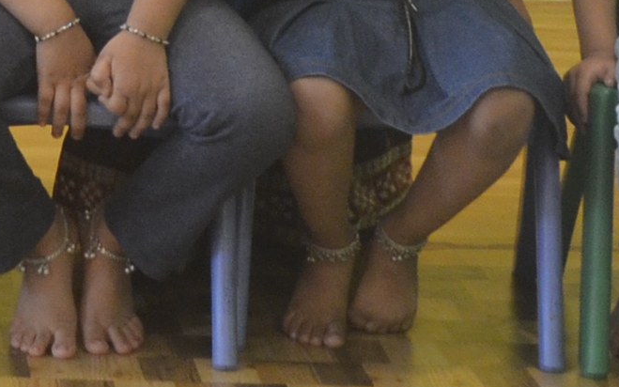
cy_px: -373
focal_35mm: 154
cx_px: -271
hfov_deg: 13.0
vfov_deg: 8.1
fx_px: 2598
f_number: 3.5
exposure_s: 1/50
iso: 800
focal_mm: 18
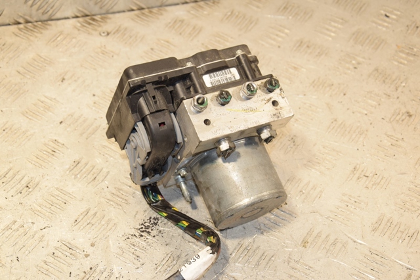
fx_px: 875
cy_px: 140
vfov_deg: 18.2
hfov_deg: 27.0
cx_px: 210
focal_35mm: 75
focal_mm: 50
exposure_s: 1/200
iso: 800
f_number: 7.1
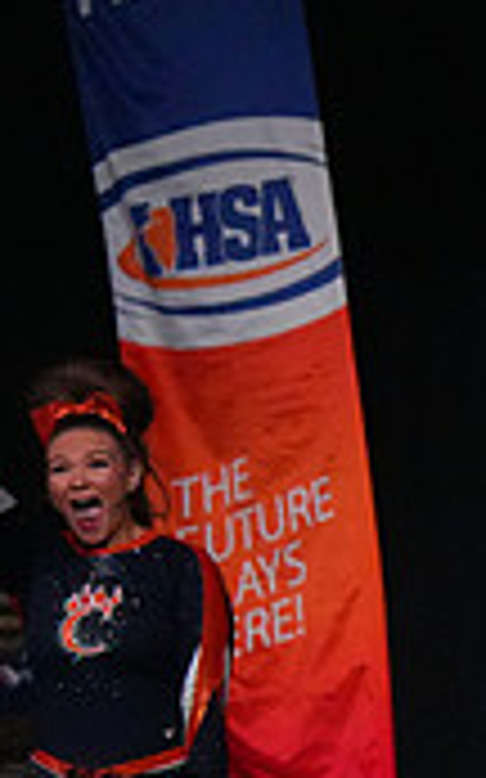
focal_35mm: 581
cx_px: 1251
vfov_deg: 3.6
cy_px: 825
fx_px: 12323
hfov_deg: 2.2
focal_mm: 170
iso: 16000
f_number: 5.6
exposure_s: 1/1250
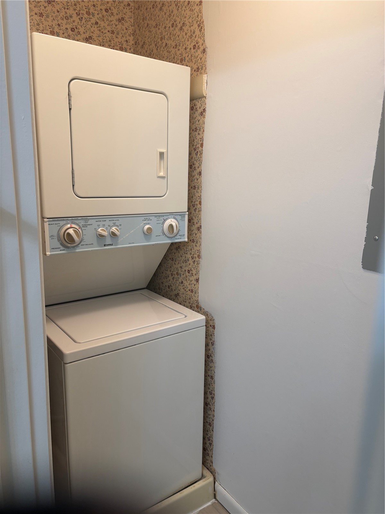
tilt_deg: -11.8
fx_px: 386
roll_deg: -2.0
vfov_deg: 67.3
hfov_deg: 53.1
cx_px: 192
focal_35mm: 26
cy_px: 257
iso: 64
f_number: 1.6
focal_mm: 5.96
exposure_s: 1/60
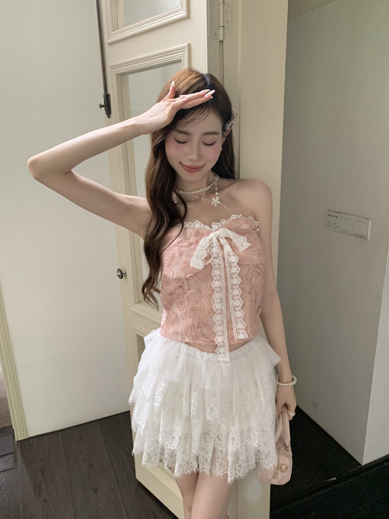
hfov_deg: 51.3
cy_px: 268
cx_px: 199
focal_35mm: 27
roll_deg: +1.9
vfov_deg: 65.3
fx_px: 405
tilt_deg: -17.6
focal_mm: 4.25
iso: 250
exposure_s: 1/60
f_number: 1.8
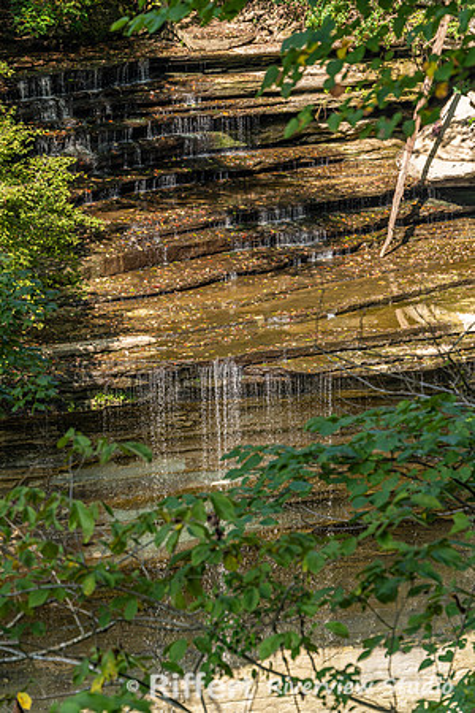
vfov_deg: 12.8
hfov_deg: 8.6
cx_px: 238
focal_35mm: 160
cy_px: 356
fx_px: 3166
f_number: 8
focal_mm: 160
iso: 280
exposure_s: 1/160
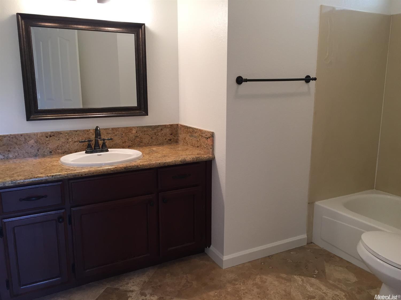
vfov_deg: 48.2
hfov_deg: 61.7
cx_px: 200
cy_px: 150
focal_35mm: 29
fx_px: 336
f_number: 2.2
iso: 32
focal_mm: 4.15
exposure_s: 1/30
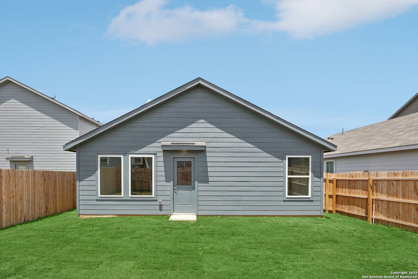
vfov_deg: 61.9
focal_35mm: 20
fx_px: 232
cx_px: 209
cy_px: 140
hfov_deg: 84.0
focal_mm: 20
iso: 100
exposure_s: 1/250
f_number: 8
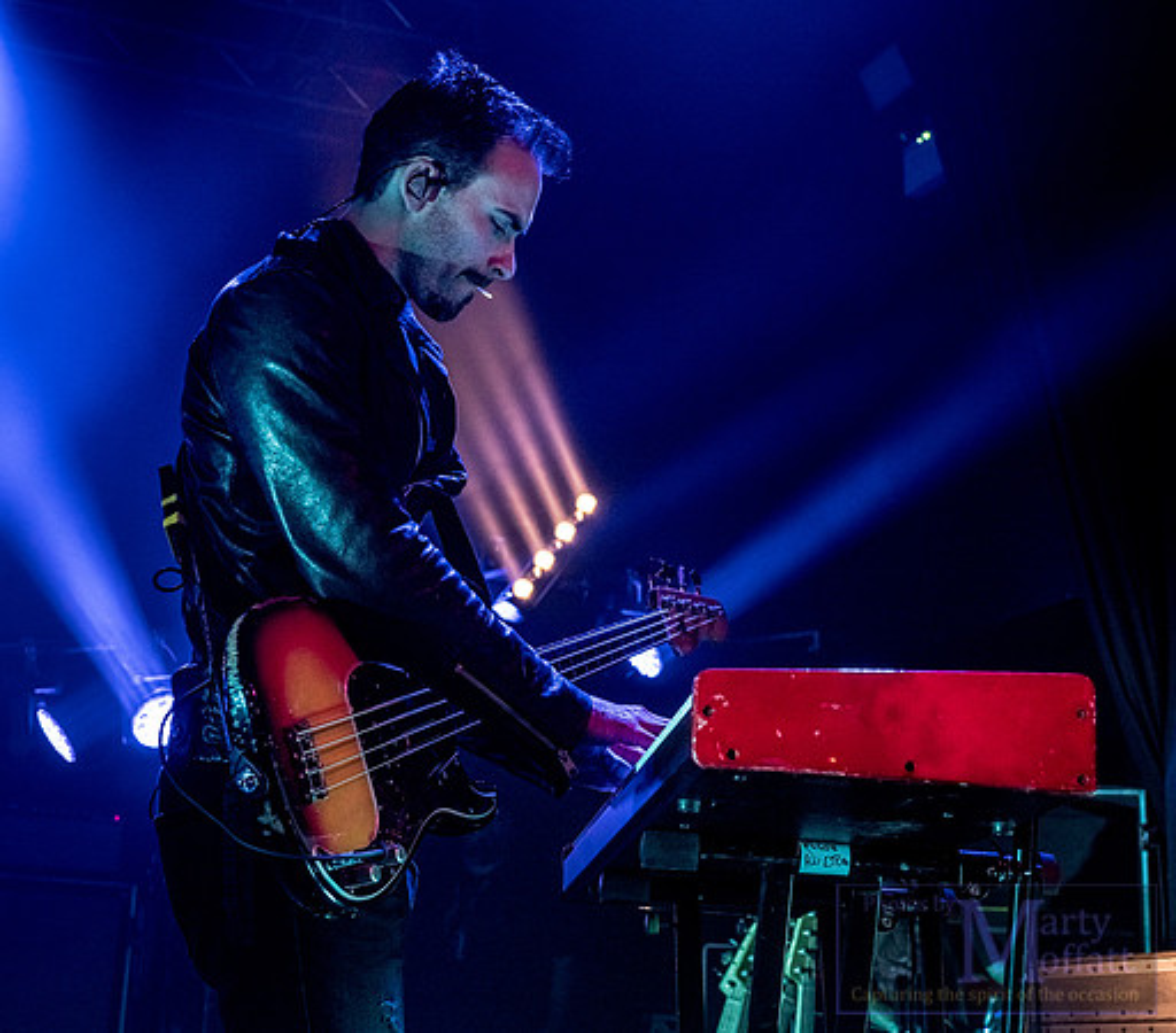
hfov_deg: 29.5
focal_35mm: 62
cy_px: 516
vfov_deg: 26.1
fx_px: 2231
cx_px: 486
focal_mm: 28
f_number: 4
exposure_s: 1/160
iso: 800
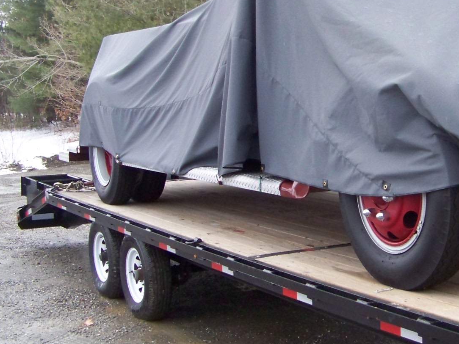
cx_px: 369
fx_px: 902
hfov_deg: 28.0
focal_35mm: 68
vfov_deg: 21.6
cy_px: 136
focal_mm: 5.85
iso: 200
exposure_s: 1/800
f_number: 2.8
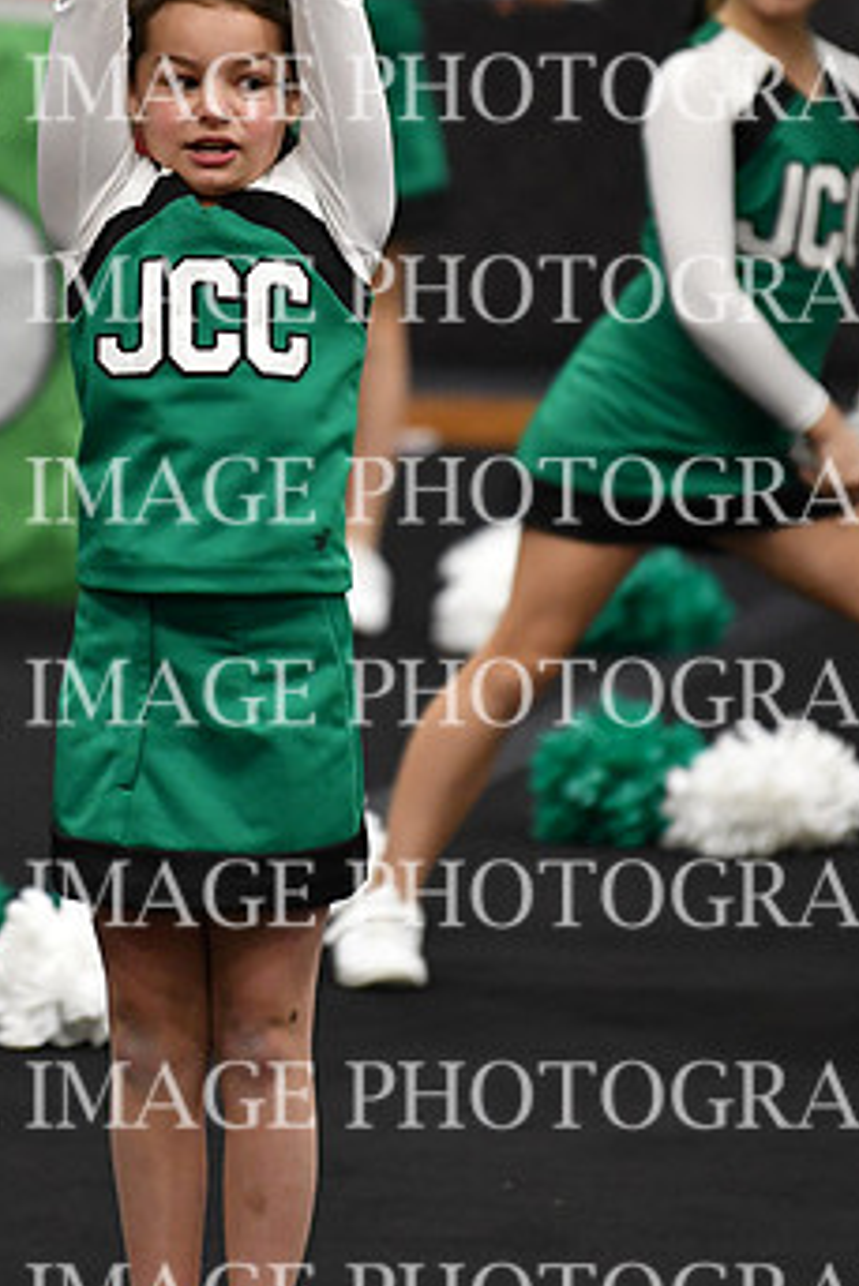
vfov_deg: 4.1
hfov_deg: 2.7
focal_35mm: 507
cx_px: 321
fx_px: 18127
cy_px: 390
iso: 4000
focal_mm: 200
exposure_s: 1/800
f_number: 2.8
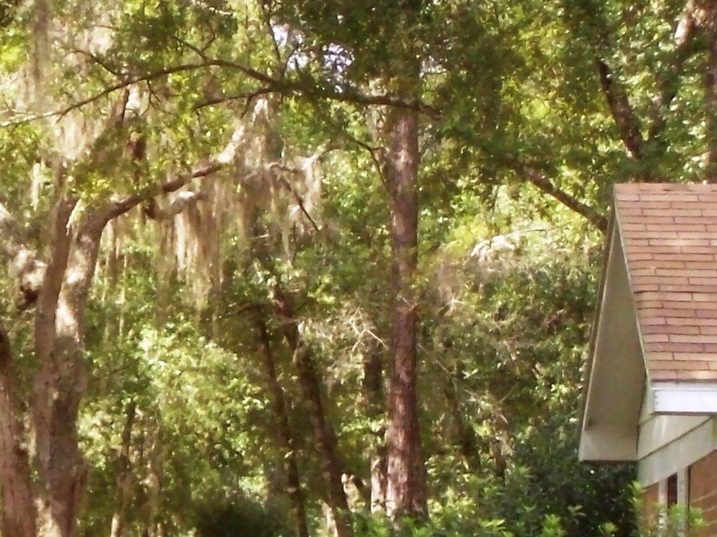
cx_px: -89
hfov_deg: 9.5
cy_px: 569
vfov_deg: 7.2
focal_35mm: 206
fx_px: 4266
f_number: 4.3
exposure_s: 1/146
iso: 160
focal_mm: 14.3
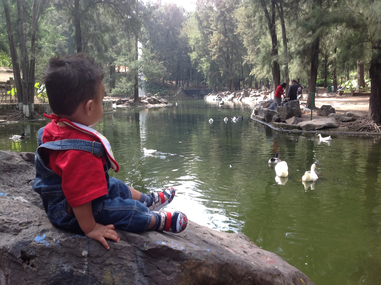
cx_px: 190
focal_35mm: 35
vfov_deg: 40.6
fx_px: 385
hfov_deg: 52.7
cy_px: 142
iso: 50
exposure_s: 1/150
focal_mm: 4.28
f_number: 2.4
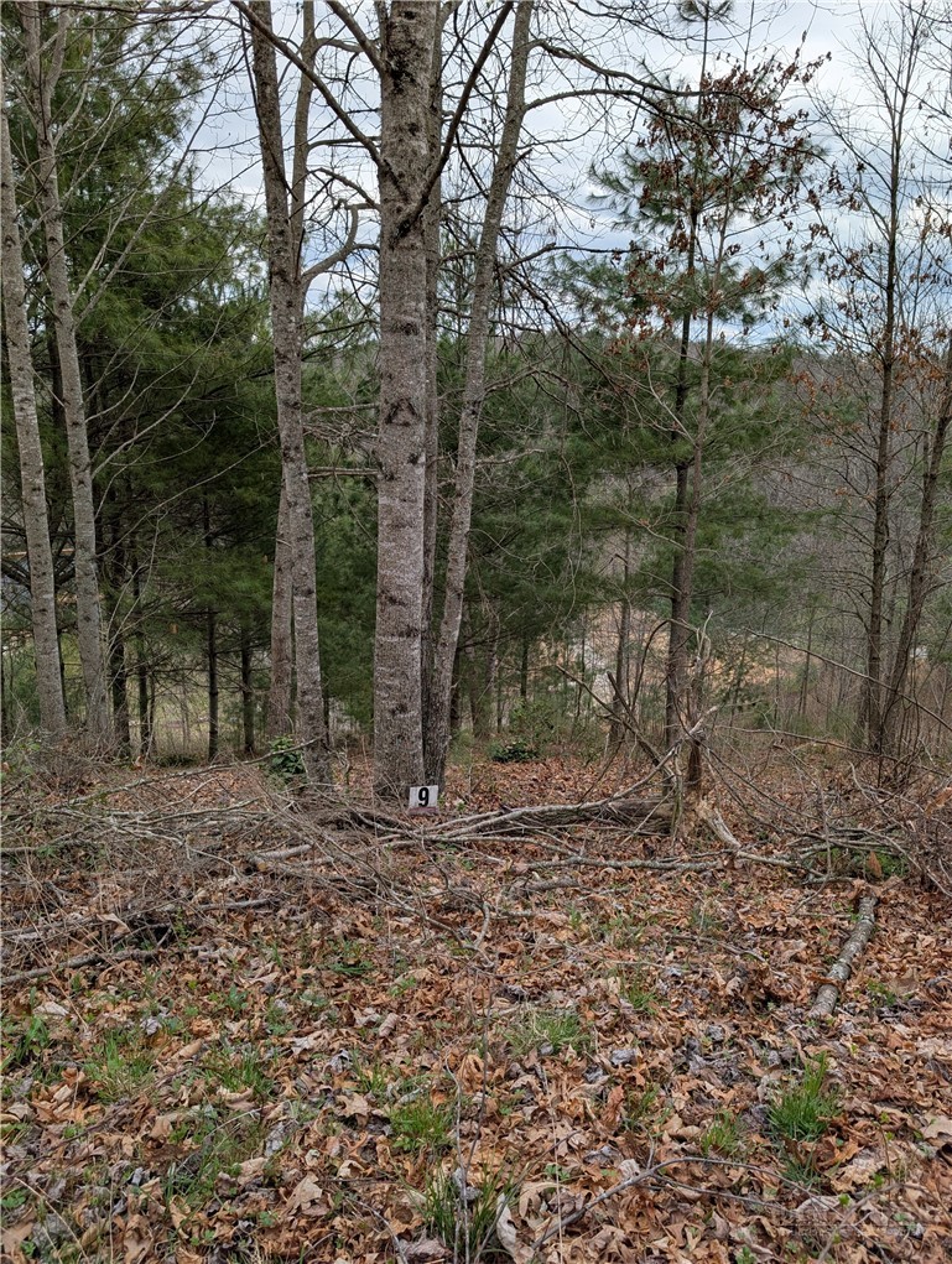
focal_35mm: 24
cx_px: 476
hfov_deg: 56.9
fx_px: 878
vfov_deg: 71.5
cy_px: 632
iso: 21
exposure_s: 1/903
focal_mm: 6.9
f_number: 1.68
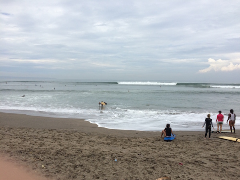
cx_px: 120
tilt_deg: -3.2
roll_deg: -0.9
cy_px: 90
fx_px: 201
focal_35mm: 29
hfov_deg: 61.7
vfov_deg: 48.2
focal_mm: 4.15
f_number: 2.2
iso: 32
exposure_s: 1/2564
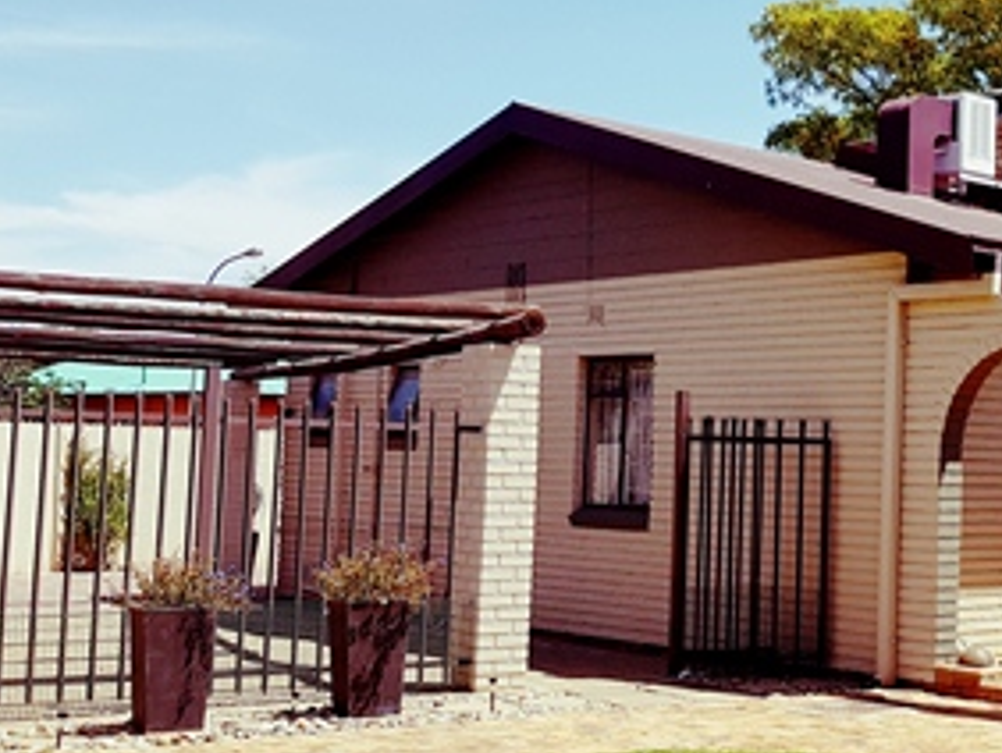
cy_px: 323
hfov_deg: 30.3
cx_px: 1016
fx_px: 1709
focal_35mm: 59
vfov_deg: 24.8
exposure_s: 1/1756
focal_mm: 4.2
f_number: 1.7
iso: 40
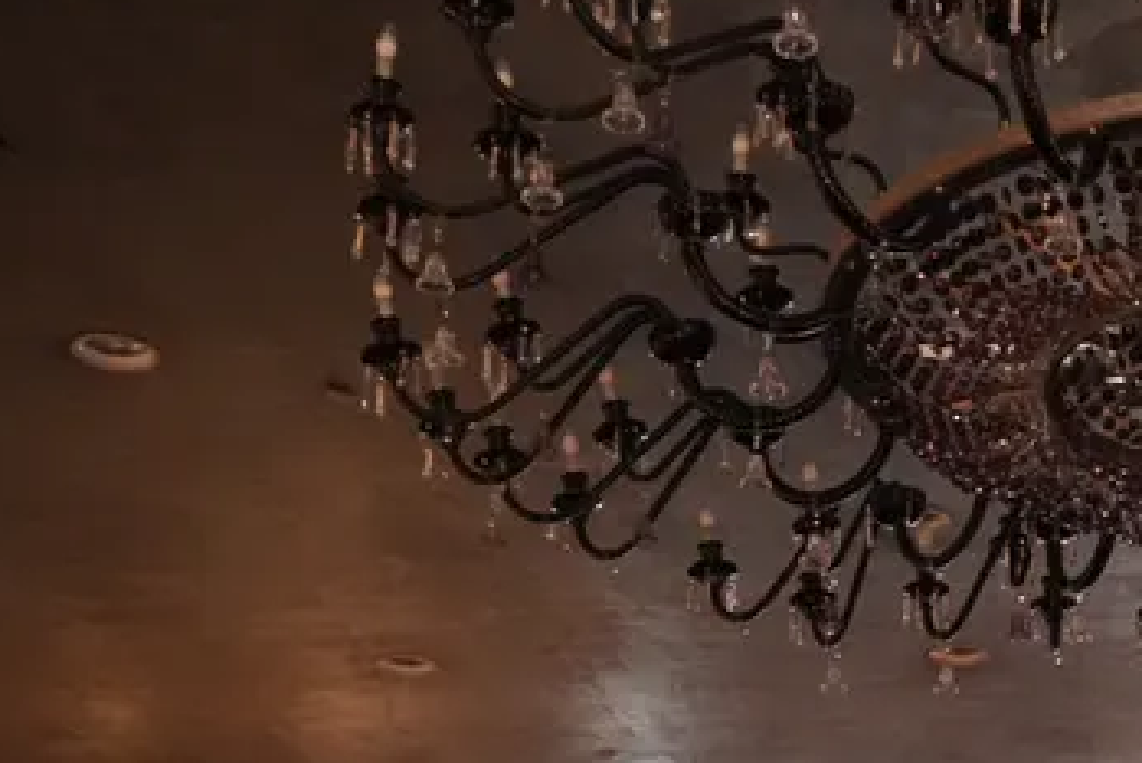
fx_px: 2793
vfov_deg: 14.7
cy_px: 1046
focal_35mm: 88
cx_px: 1181
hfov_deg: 22.1
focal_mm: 24
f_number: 4
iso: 10000
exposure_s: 1/160
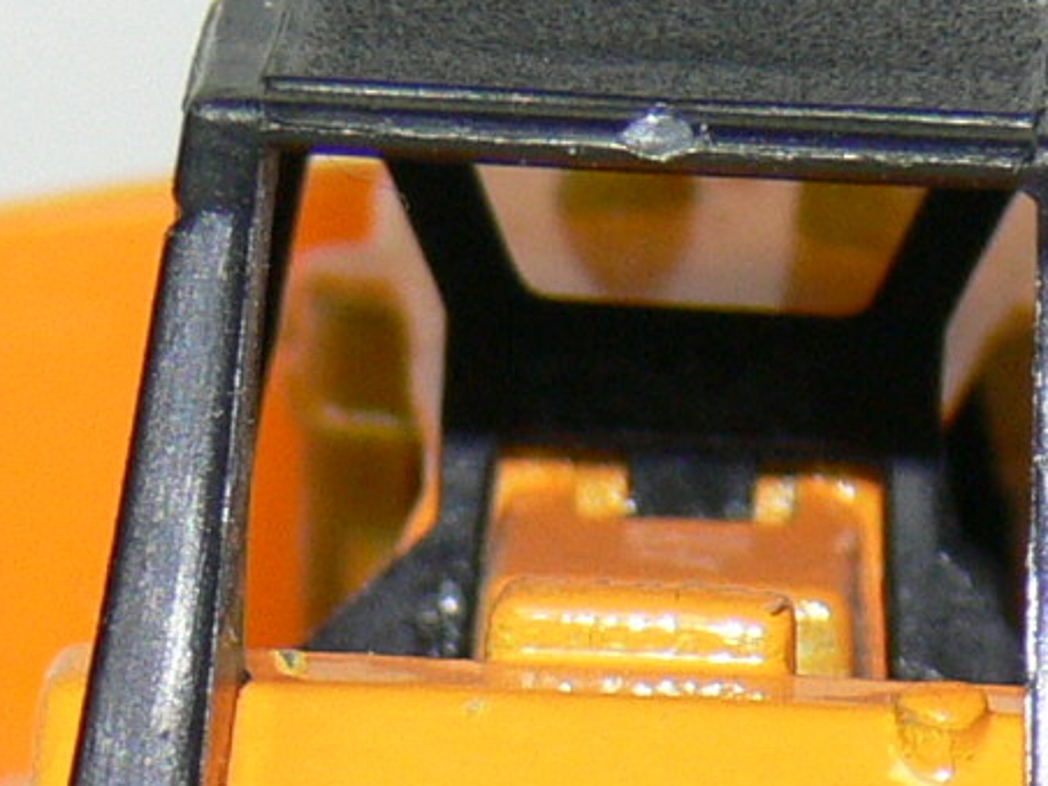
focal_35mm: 574
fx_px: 17378
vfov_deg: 2.6
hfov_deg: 3.5
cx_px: 645
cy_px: 1301
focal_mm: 21.5
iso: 100
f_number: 4
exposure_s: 1/30
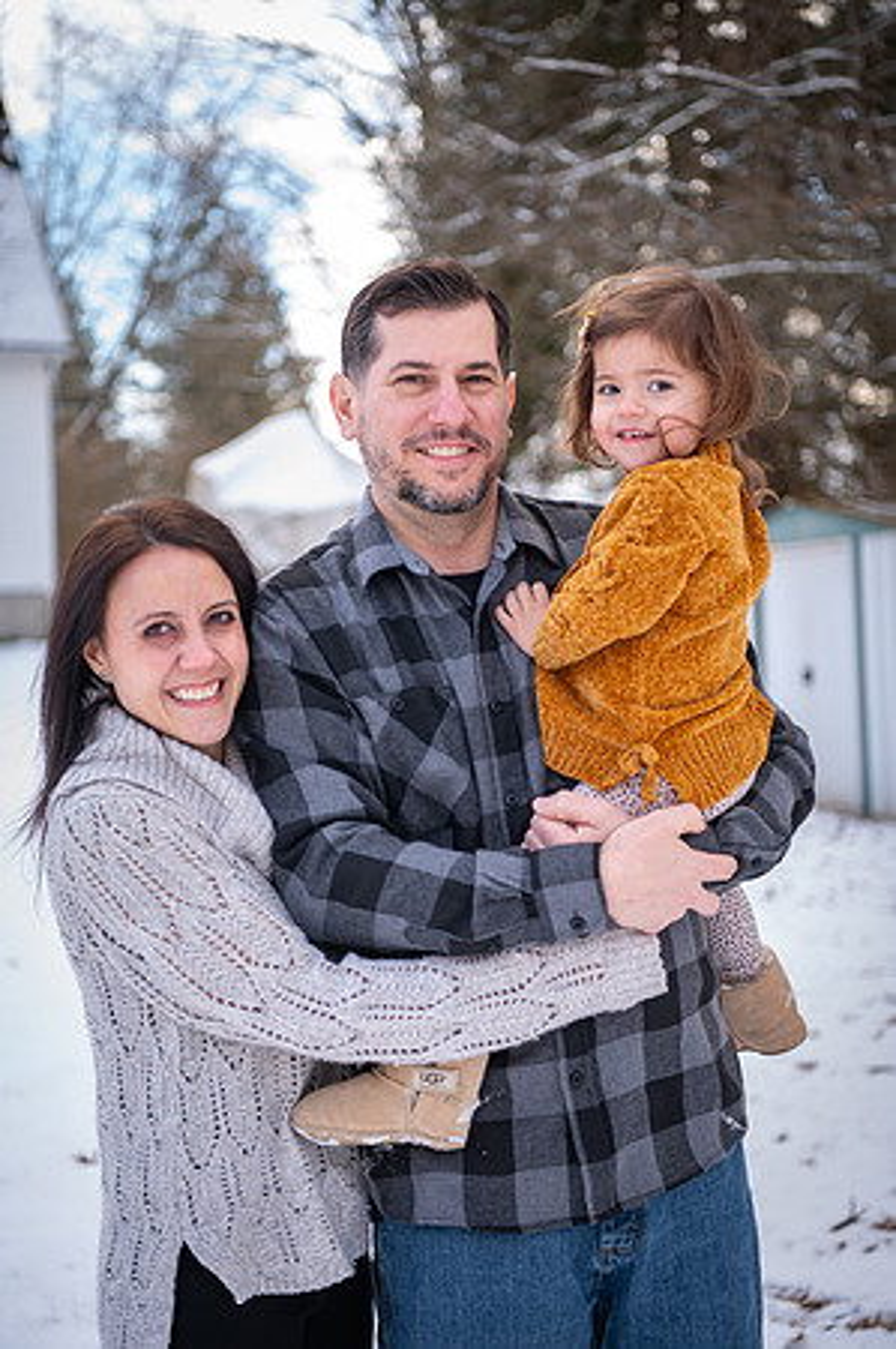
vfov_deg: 35.7
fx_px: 2095
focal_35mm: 56
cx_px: 448
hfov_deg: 24.1
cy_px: 674
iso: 400
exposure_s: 1/500
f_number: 2.8
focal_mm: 56
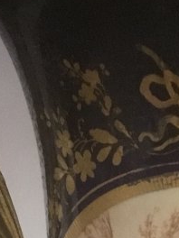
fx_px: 972
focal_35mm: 141
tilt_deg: -22.2
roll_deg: +1.0
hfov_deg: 10.4
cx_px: 177
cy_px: 385
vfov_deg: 13.0
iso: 200
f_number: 2.4
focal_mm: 3.3
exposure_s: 1/25
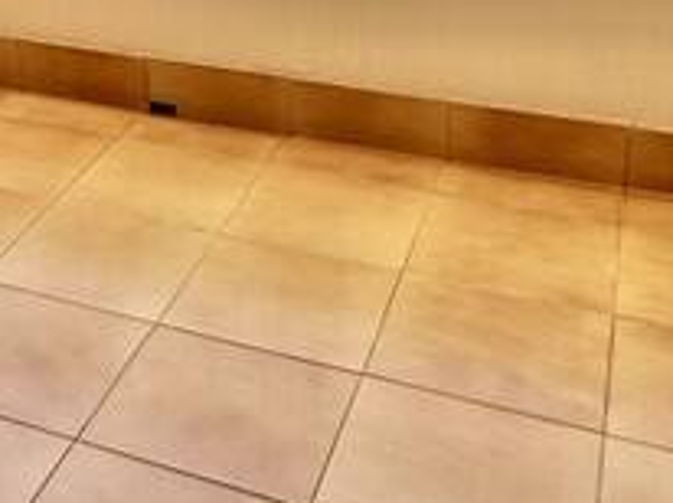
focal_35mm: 51
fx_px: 990
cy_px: -26
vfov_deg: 26.6
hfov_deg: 37.4
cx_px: 278
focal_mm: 2.22
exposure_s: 1/741
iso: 40
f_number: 2.2
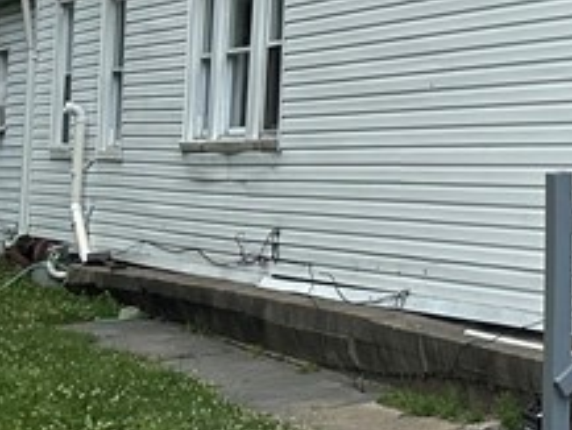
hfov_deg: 15.1
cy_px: -135
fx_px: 1868
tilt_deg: +7.2
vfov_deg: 12.7
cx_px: 1033
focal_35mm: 113
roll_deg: +1.1
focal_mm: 6.86
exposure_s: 1/4348
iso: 80
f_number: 1.78
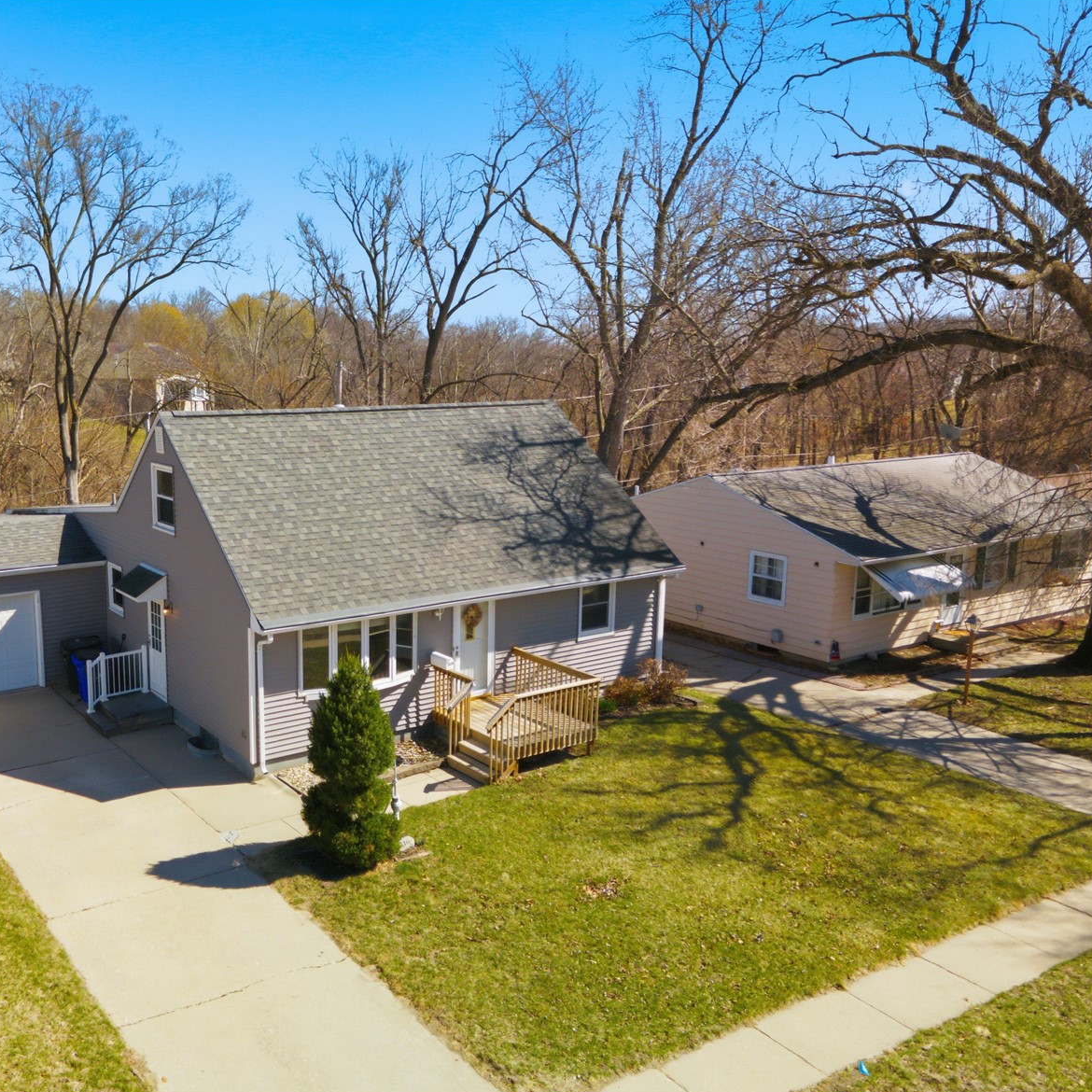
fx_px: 1035
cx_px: 354
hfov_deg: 54.4
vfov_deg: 55.6
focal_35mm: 29
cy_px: 553
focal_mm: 4.5
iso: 100
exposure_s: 1/180
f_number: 2.8
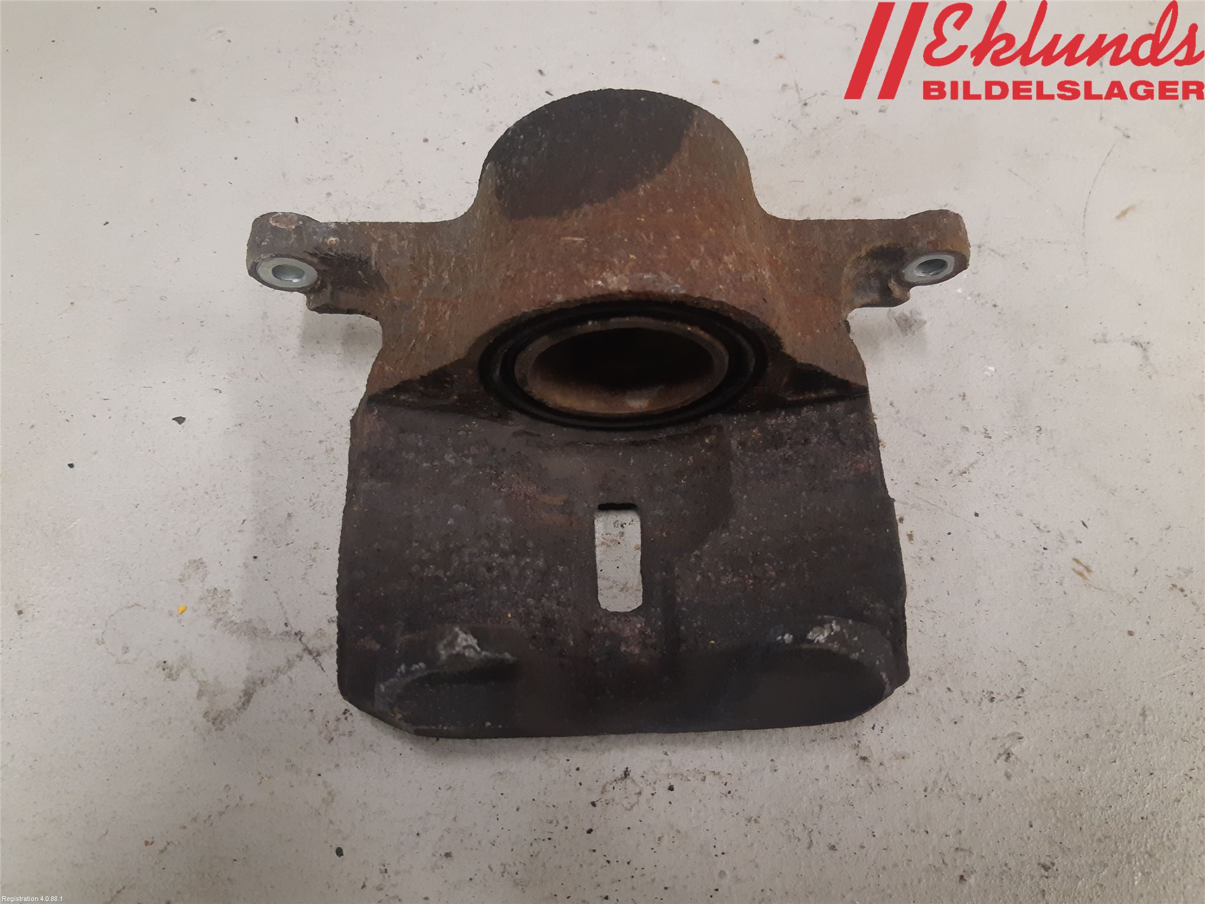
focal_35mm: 26
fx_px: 905
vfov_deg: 53.1
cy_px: 452
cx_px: 602
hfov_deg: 67.3
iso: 160
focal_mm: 3.93
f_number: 1.7
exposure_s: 1/50
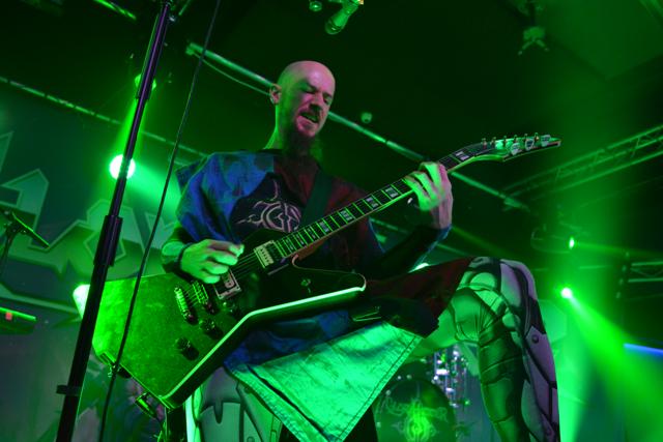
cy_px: 221
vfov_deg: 43.6
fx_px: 553
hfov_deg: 61.9
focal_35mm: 30
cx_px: 332
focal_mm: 20
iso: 2000
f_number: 3.8
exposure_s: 1/100
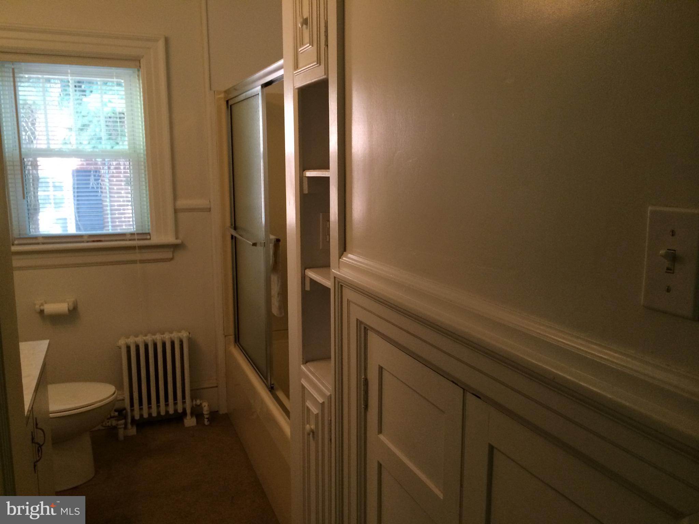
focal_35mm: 30
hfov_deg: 60.0
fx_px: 606
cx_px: 350
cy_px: 262
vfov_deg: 46.8
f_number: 2.2
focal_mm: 4.12
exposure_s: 1/30
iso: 200
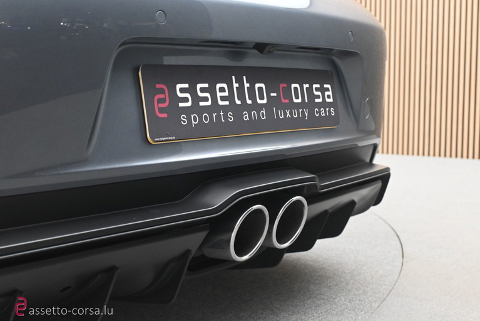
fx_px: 630
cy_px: 160
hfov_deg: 41.7
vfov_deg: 28.5
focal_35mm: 47
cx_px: 240
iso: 2000
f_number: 5
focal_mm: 31.5
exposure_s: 1/40
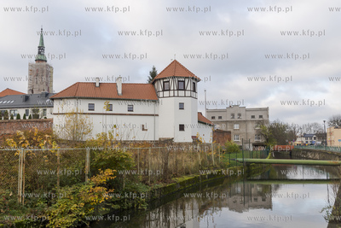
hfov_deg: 53.1
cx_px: 170
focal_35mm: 36
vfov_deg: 36.9
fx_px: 341
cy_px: 114
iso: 400
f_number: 4
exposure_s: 1/1600
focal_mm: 36
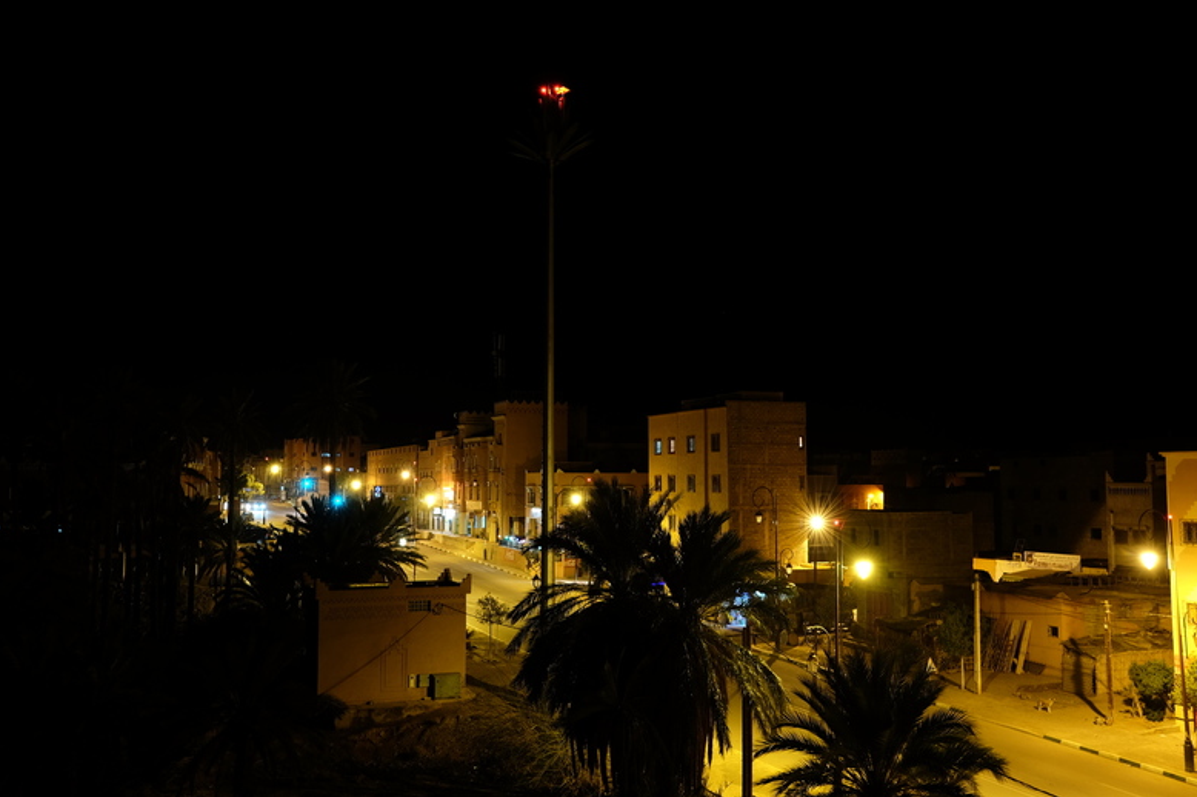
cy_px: 392
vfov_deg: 36.8
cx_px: 588
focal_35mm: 36
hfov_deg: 53.1
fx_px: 1196
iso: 200
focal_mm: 23
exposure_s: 2.3
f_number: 4
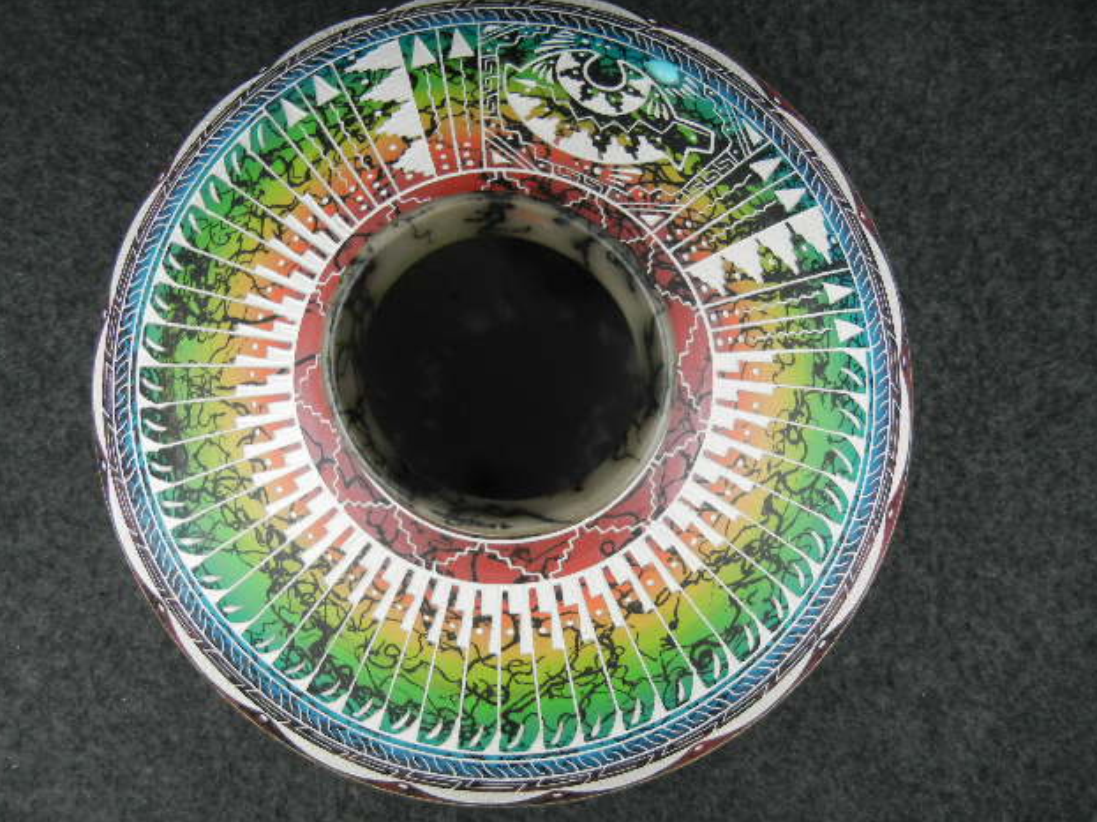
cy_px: 416
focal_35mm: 35
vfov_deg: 40.7
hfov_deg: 52.6
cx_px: 541
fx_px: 1109
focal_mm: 6.2
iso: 200
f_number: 3.6
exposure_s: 1/6.1
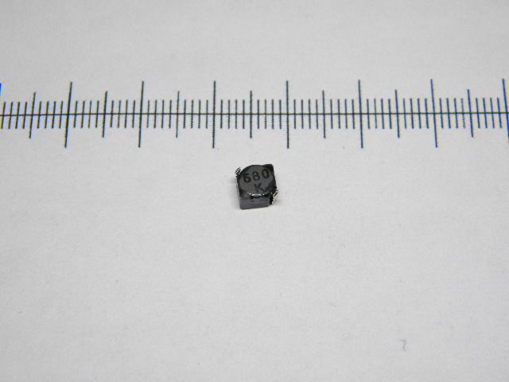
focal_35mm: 83
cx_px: 254
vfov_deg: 17.8
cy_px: 191
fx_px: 1220
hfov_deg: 23.6
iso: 93
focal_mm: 15.1
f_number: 4.5
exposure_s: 1/64.4
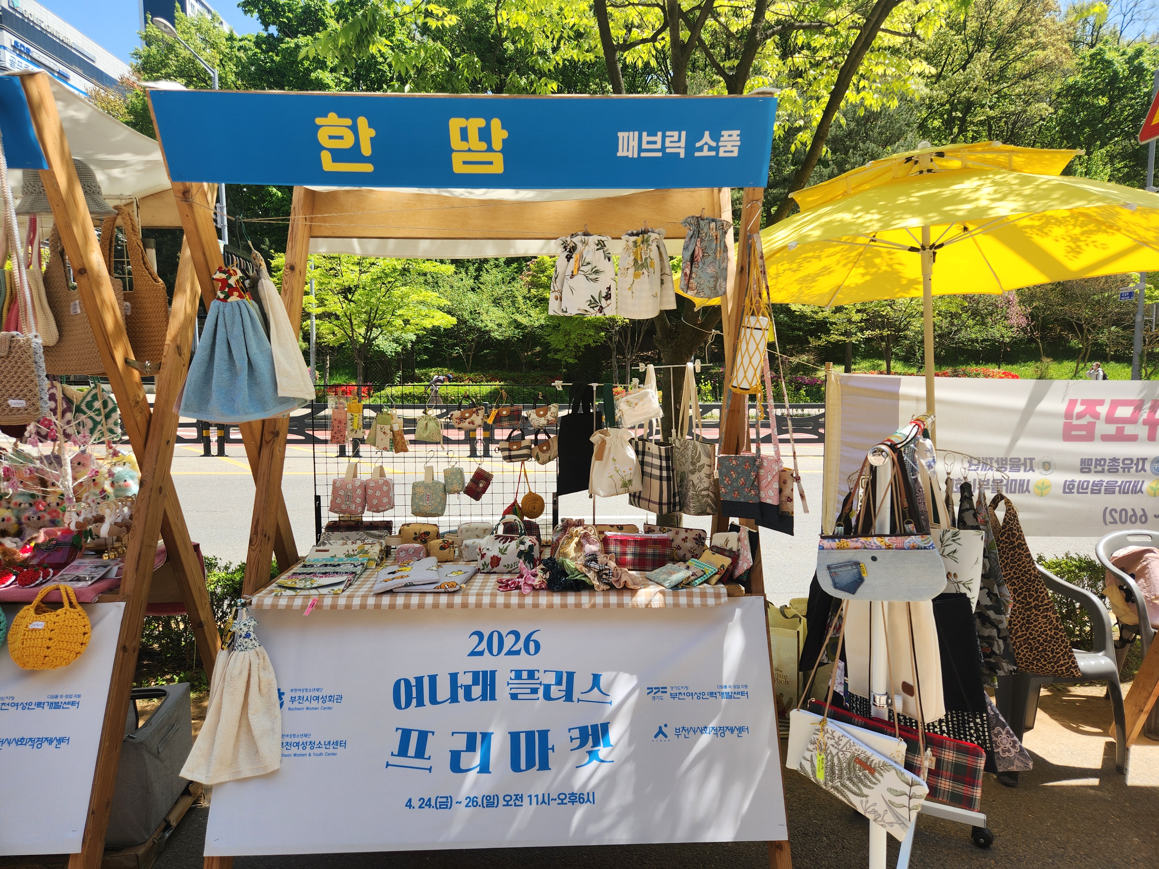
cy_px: 434
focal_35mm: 23
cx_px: 580
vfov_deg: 58.9
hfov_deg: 73.9
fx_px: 770
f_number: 1.8
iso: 20
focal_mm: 5.4
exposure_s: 1/670
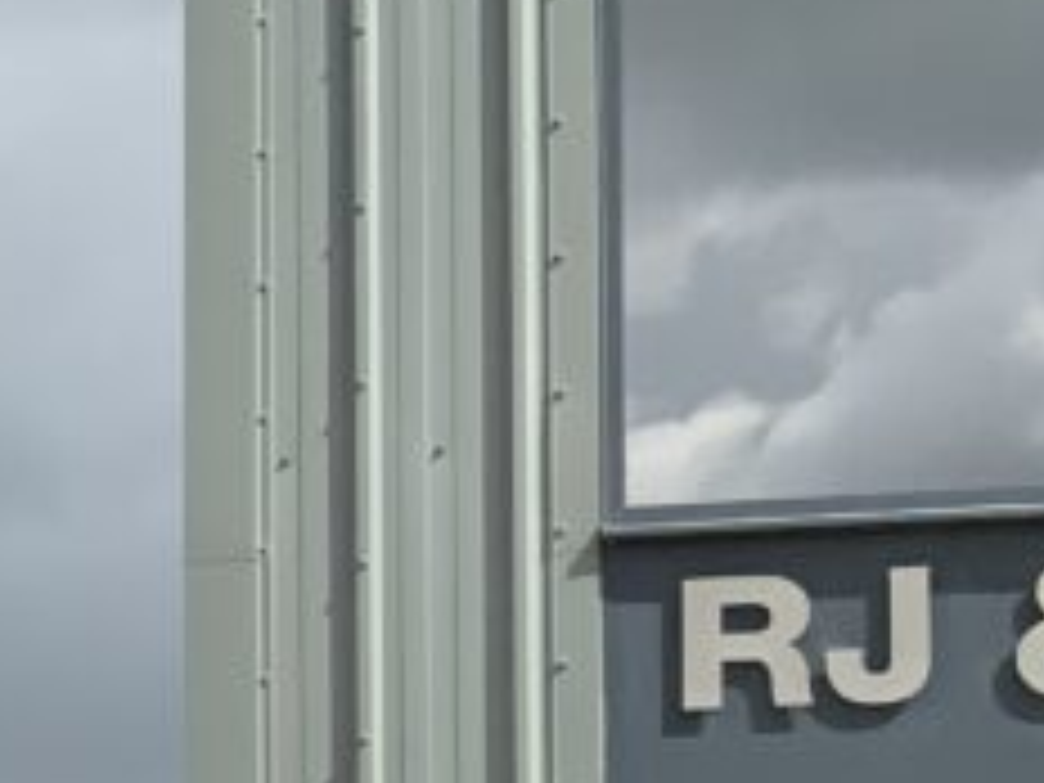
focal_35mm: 128
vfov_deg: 11.1
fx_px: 3860
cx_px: -634
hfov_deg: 14.2
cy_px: 1228
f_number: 1.8
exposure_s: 1/1848
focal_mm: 3
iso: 16
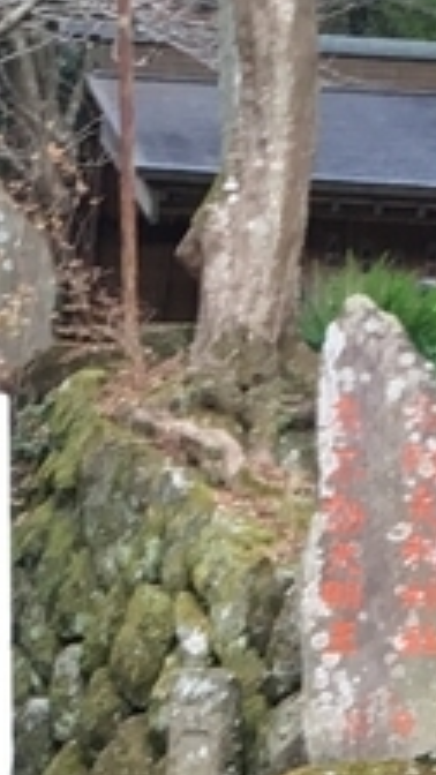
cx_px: 218
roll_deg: -0.2
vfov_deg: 11.9
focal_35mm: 169
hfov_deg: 7.2
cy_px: 1329
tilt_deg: +2.8
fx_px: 3473
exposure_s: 1/30
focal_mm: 4.15
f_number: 2.2
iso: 64
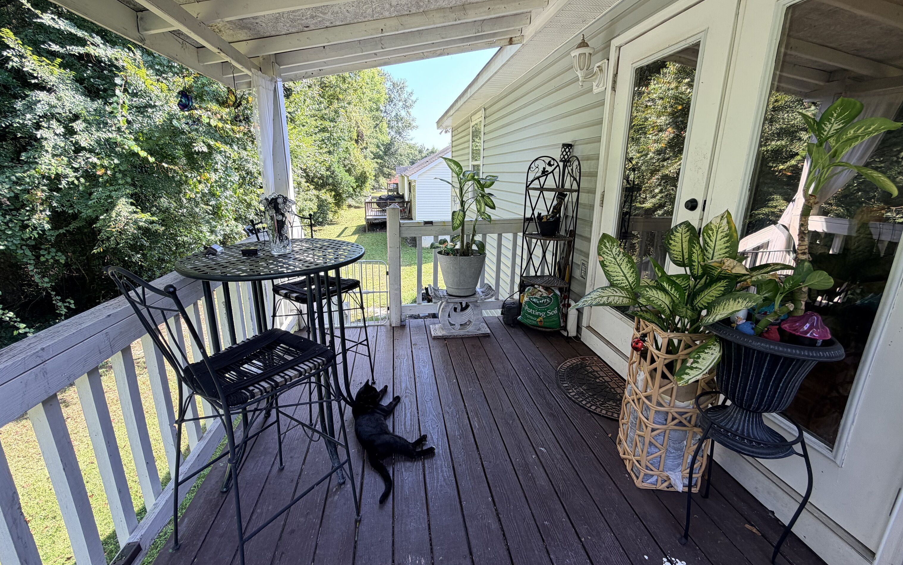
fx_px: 369
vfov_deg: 74.7
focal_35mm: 15
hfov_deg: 101.5
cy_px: 266
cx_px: 447
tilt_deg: -15.0
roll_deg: -0.4
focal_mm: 2.22
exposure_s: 1/151
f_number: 2.2
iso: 40
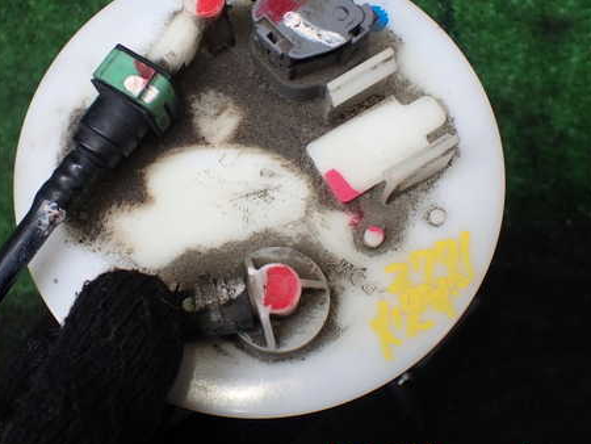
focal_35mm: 40
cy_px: 180
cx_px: 232
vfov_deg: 35.9
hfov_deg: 46.5
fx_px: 683
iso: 125
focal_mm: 5.4
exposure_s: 1/125
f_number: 2.3
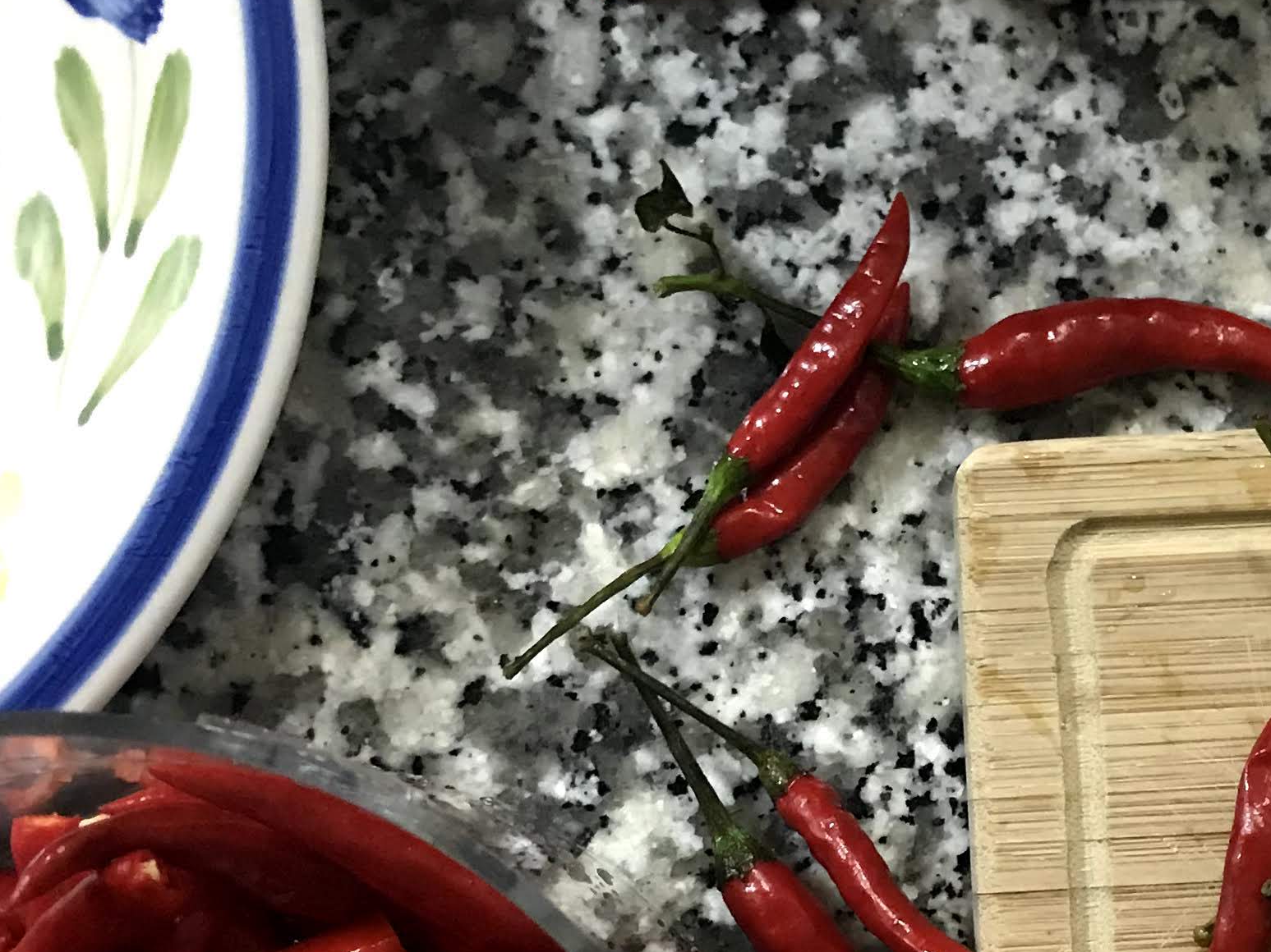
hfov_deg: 26.2
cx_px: 1025
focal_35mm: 73
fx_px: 2680
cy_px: 720
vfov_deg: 20.0
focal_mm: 3.99
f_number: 1.8
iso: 100
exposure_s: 1/9
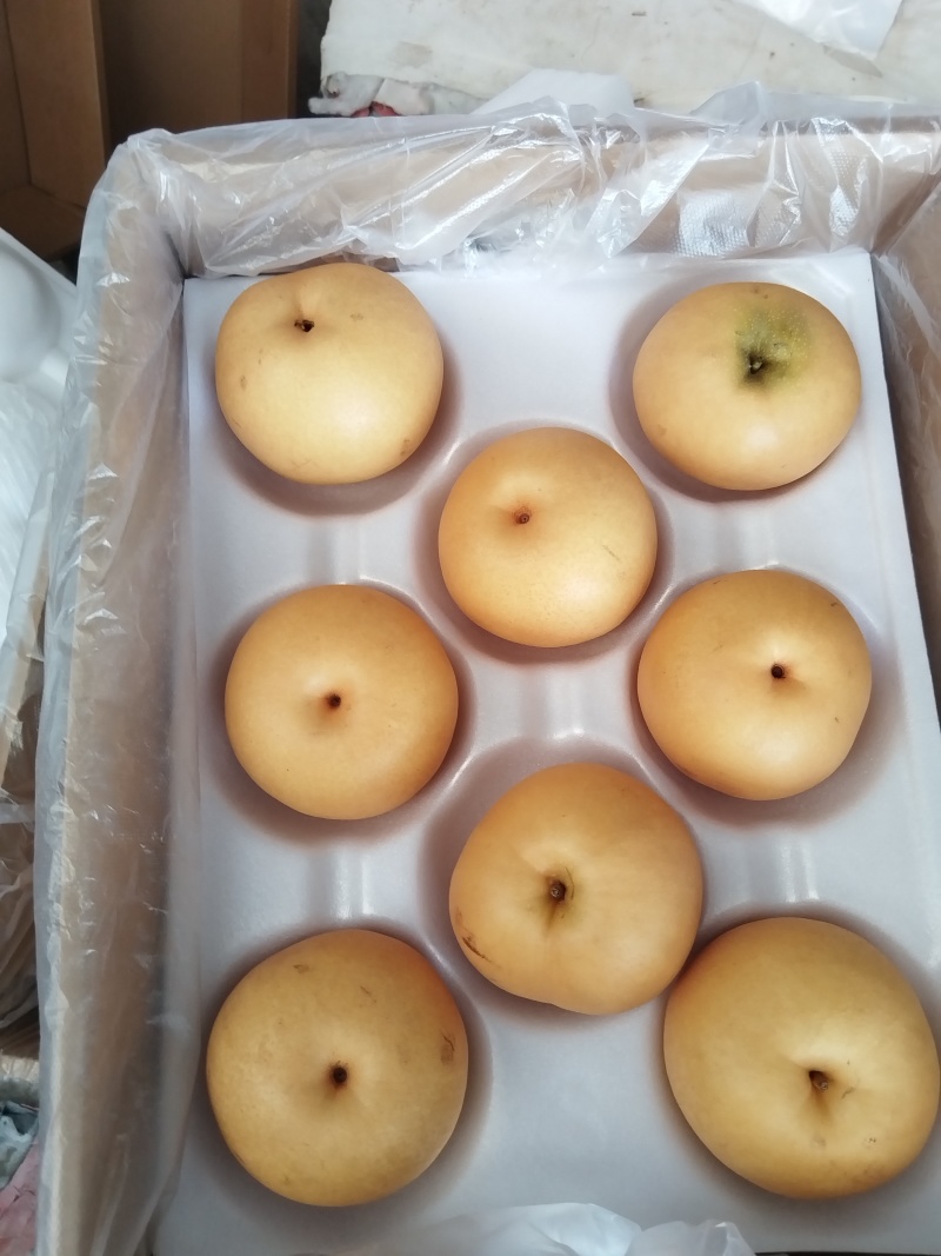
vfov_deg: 67.3
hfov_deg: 53.1
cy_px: 628
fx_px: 943
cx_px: 470
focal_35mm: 26
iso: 405
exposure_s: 1/100
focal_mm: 4.95
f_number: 1.9
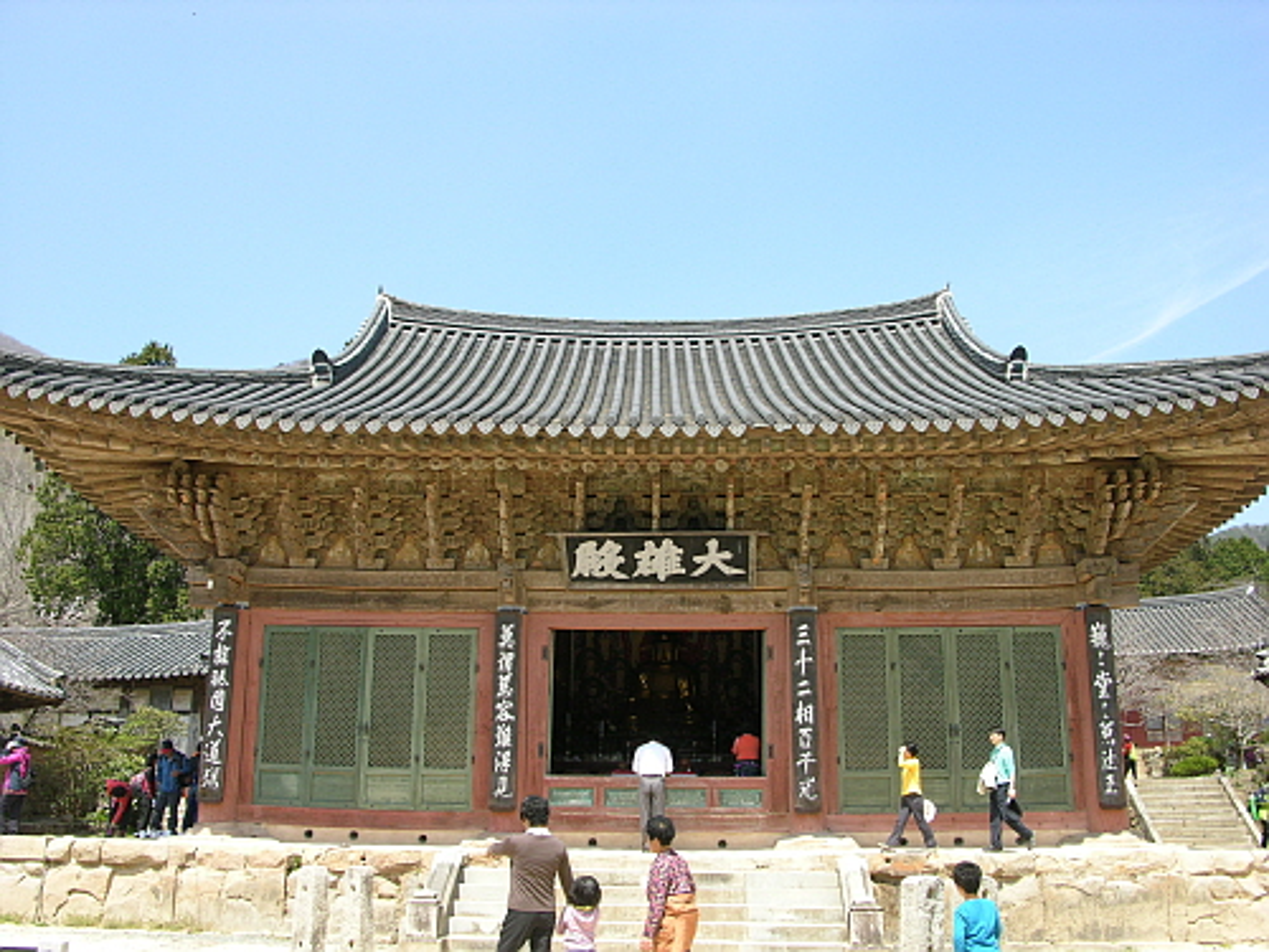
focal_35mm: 35
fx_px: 1283
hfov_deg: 52.6
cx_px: 634
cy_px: 476
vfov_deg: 40.7
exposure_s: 1/178
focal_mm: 8.9
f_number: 6.3
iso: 100
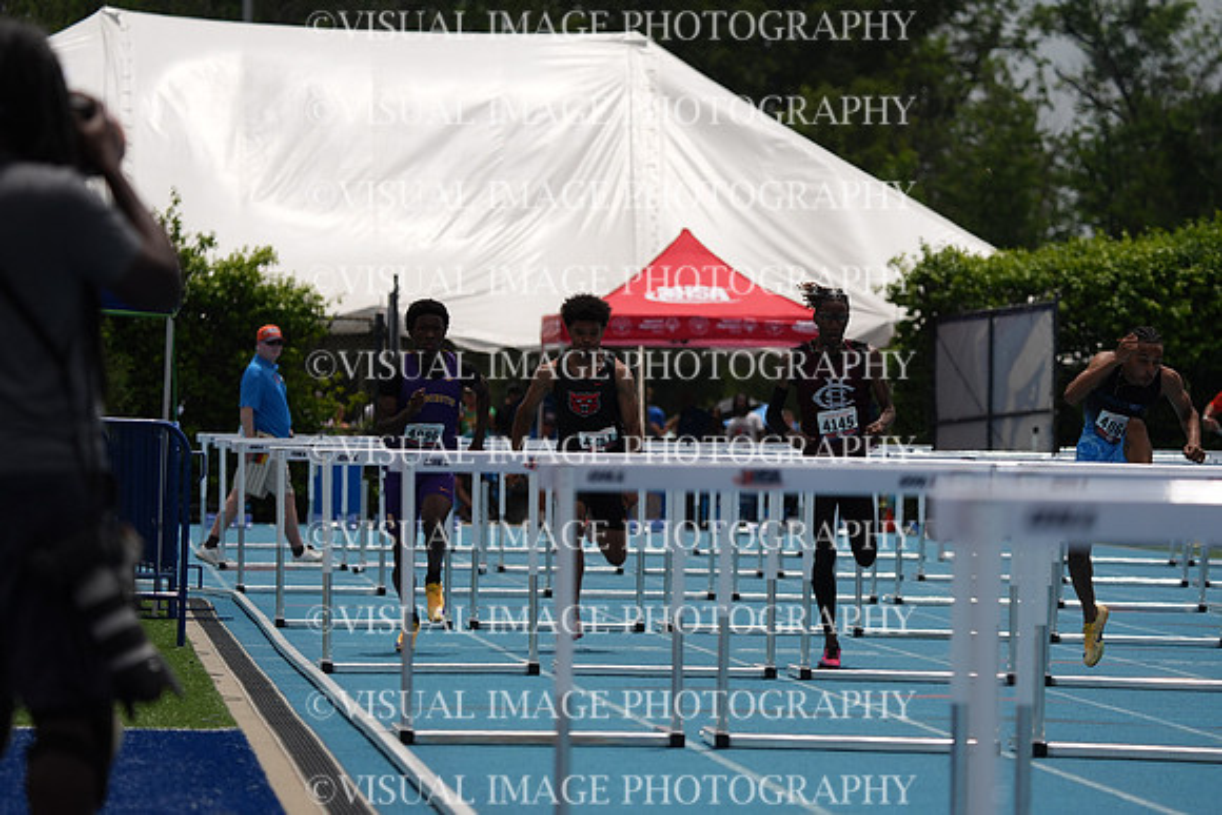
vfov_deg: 5.1
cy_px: 408
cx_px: 611
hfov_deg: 7.7
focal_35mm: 268
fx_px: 9099
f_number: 6.3
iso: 500
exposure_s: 1/6400
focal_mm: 268
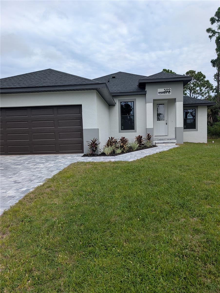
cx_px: 110
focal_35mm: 24
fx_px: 203
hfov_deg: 56.9
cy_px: 146
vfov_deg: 71.5
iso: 20
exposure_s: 1/1233
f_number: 1.68
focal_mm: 6.9
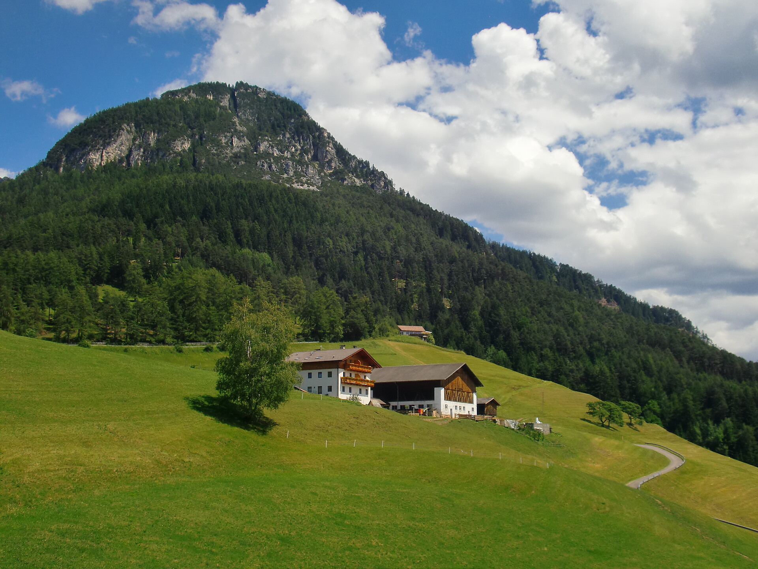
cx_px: 379
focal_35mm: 39
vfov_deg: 36.8
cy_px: 284
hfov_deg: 47.9
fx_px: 854
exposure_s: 1/200
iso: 64
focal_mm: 6.51
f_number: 9.1
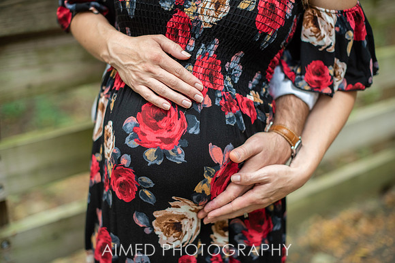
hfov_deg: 39.6
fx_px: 549
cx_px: 198
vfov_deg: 27.0
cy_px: 132
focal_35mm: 50
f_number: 2
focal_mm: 50
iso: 320
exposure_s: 1/200
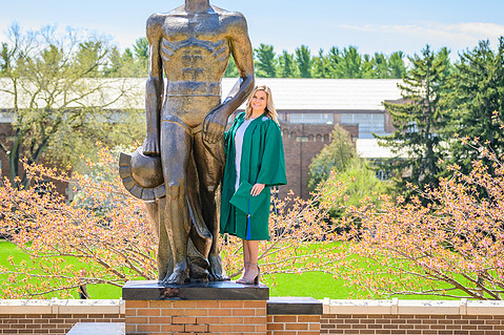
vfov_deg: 12.2
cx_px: 221
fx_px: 1567
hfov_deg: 18.3
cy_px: 116
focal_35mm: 112
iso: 400
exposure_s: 1/1600
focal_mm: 82
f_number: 4
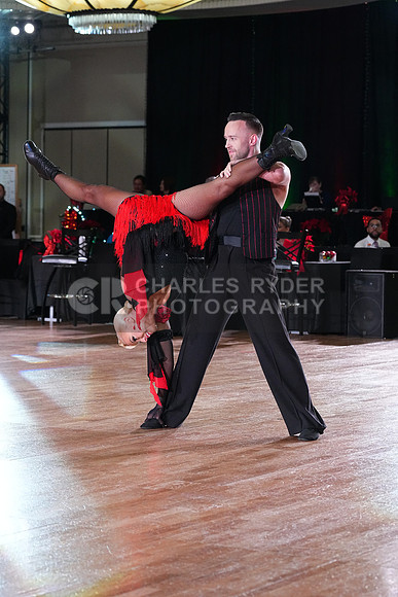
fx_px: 1541
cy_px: 298
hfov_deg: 14.7
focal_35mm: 93
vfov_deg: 21.9
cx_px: 199
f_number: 5.6
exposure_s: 1/400
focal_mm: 93
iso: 6400
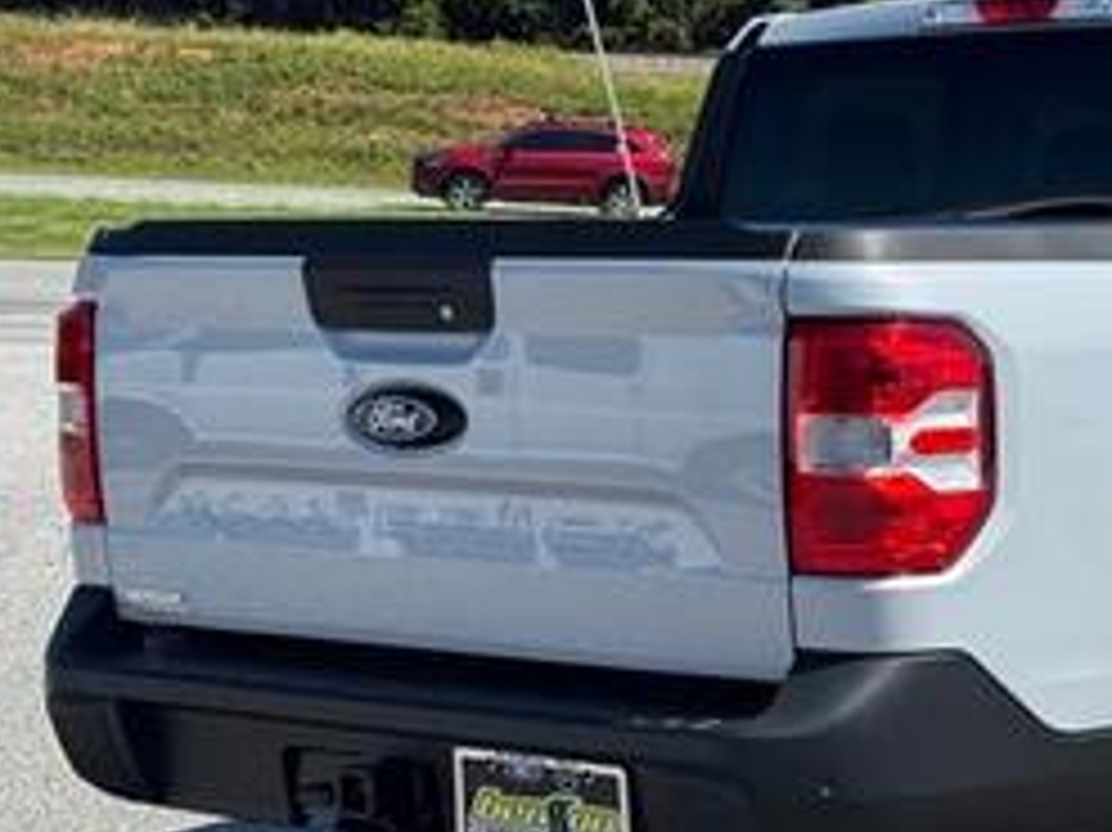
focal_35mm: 98
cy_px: 549
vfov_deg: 15.1
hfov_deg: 19.7
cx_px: 990
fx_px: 3147
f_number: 1.78
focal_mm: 6.76
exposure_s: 1/4975
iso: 64
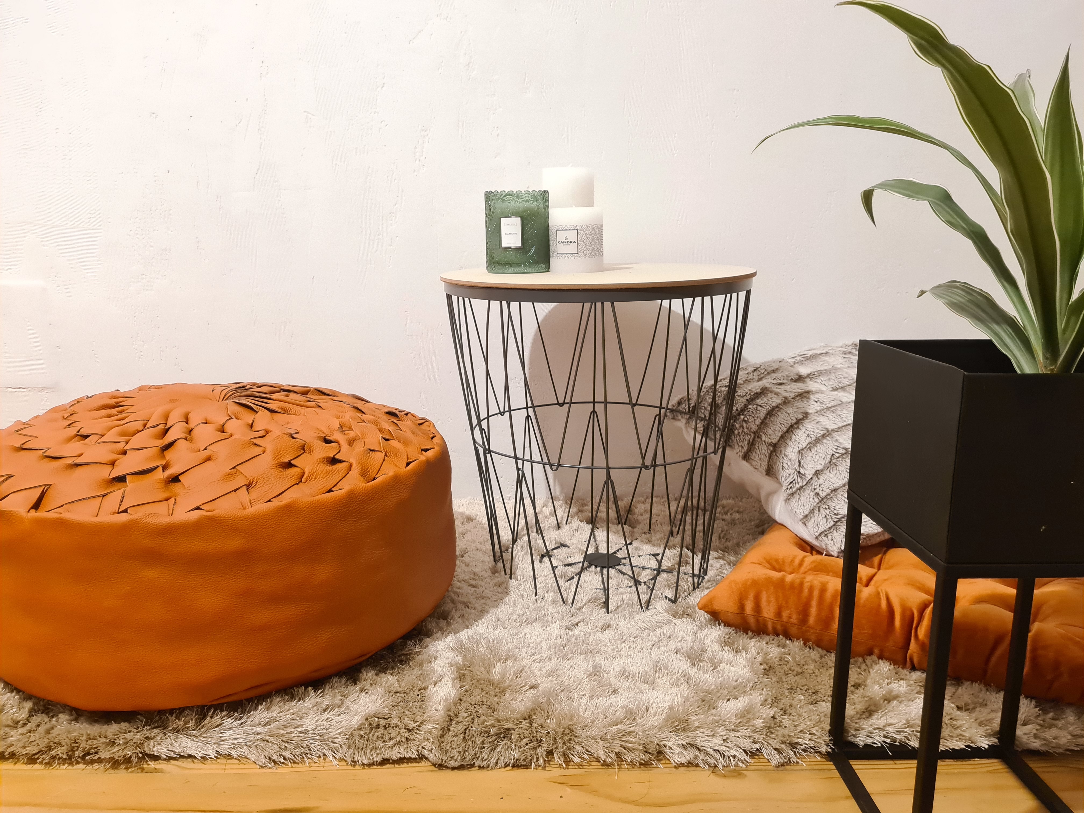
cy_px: 406
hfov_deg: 67.3
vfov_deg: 53.1
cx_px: 542
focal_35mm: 26
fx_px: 814
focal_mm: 5.4
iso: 1000
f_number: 1.8
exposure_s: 1/25
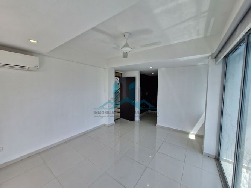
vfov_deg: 89.9
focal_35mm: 13
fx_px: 94
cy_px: 94
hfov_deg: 106.2
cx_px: 126
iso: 50
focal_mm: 1.74
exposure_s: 1/594
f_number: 2.2
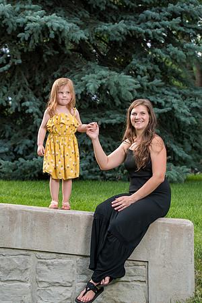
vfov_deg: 28.8
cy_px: 152
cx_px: 101
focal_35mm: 70
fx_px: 589
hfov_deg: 19.5
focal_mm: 70
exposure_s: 1/200
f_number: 5
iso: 250
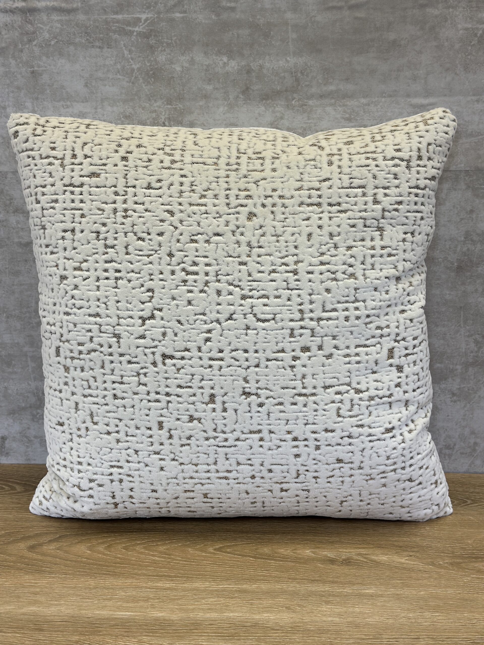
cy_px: 322
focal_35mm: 48
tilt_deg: -12.9
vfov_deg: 39.7
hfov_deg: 30.3
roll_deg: +0.3
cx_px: 242
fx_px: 895
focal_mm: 6.86
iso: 80
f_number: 1.78
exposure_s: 1/208
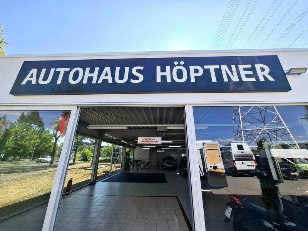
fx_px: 116
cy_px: 116
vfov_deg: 89.9
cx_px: 154
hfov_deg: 106.2
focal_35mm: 13
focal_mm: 1.74
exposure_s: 1/1094
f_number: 2.2
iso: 40
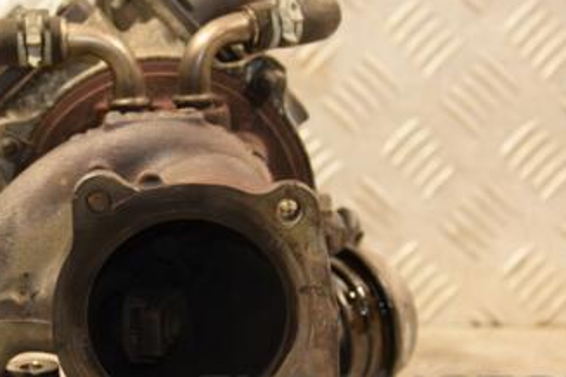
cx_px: 164
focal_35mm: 124
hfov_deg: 16.5
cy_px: 171
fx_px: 1948
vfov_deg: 11.1
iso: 800
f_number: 4.8
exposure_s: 1/100
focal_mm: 45
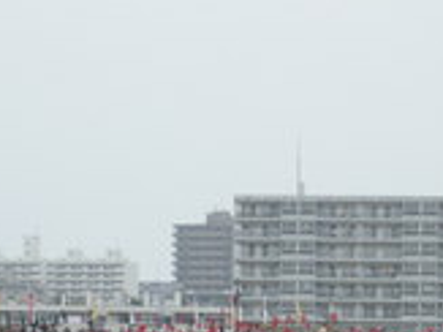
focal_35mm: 317
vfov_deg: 4.7
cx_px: 266
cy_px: 426
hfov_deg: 6.3
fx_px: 4054
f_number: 5.3
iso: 64
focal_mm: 26.3
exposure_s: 1/250
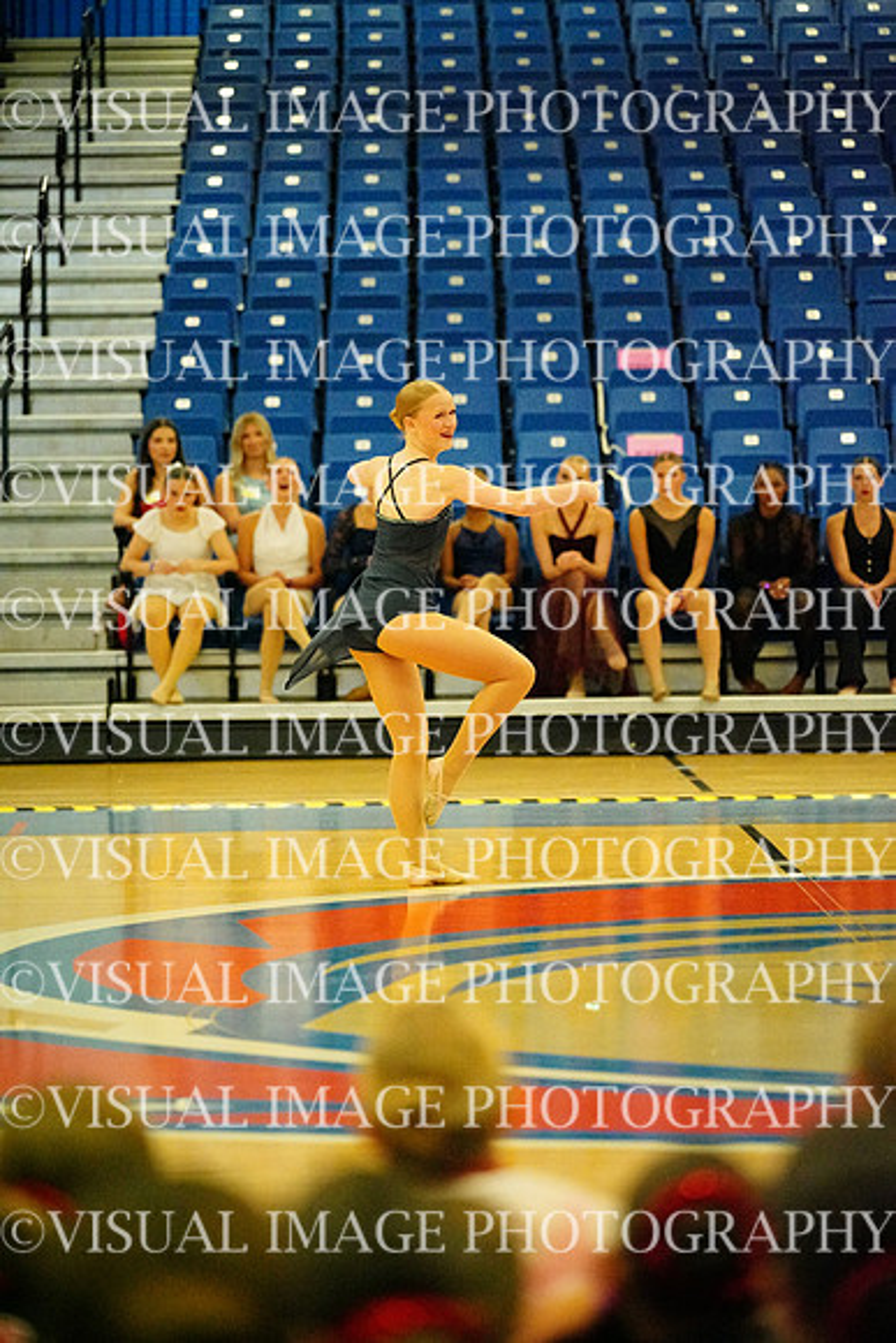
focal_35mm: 150
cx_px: 448
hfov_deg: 9.2
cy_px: 672
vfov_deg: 13.7
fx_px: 5596
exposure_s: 1/1600
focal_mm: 150
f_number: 2.8
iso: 25600
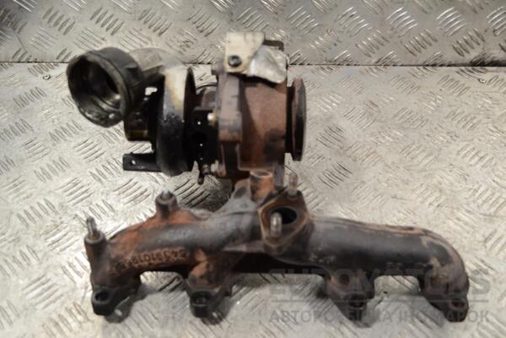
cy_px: 169
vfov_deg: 34.2
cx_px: 253
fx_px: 548
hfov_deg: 49.6
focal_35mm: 39
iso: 160
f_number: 4.2
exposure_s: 1/30
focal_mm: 26
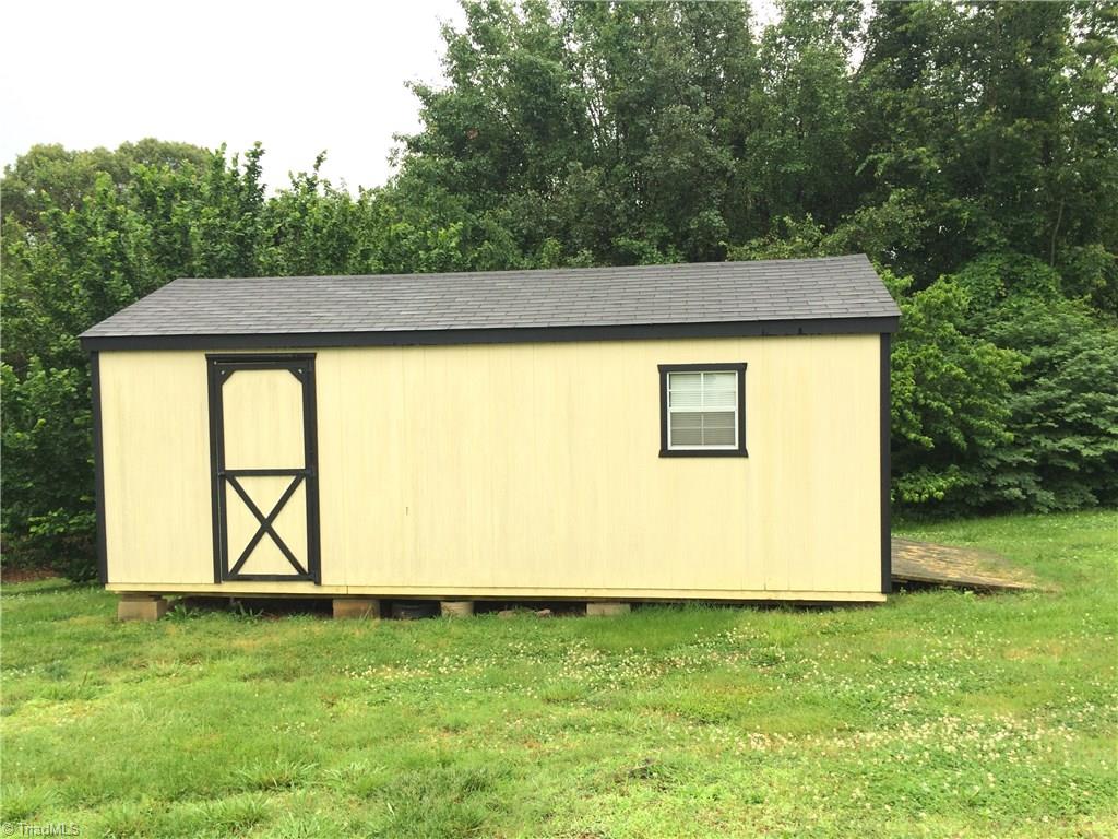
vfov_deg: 48.2
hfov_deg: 61.7
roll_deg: +1.1
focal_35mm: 29
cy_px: 420
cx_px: 559
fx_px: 937
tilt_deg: -3.1
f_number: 2.2
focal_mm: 4.15
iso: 32
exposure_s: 1/153
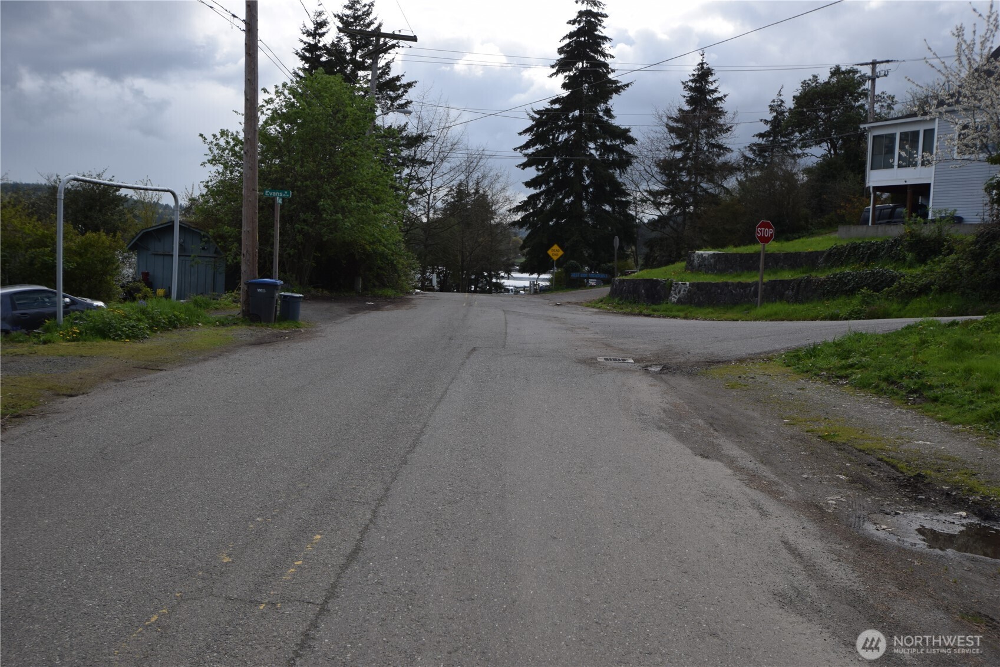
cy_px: 334
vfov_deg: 36.9
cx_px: 500
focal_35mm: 36
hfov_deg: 53.1
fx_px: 1000
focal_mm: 24
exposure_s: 1/320
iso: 200
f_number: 9
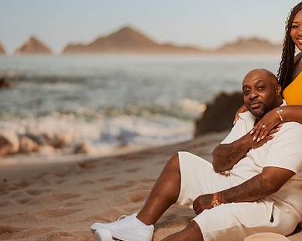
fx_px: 777
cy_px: 147
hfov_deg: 21.8
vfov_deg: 17.6
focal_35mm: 87
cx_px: 223
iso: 100
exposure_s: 1/6400
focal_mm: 58
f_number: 1.4
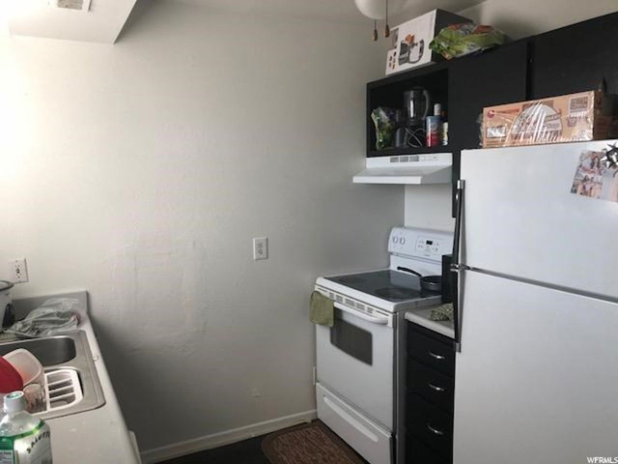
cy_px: 232
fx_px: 500
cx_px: 309
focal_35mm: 28
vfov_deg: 49.7
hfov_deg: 63.4
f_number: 1.8
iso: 25
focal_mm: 3.99
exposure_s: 1/40
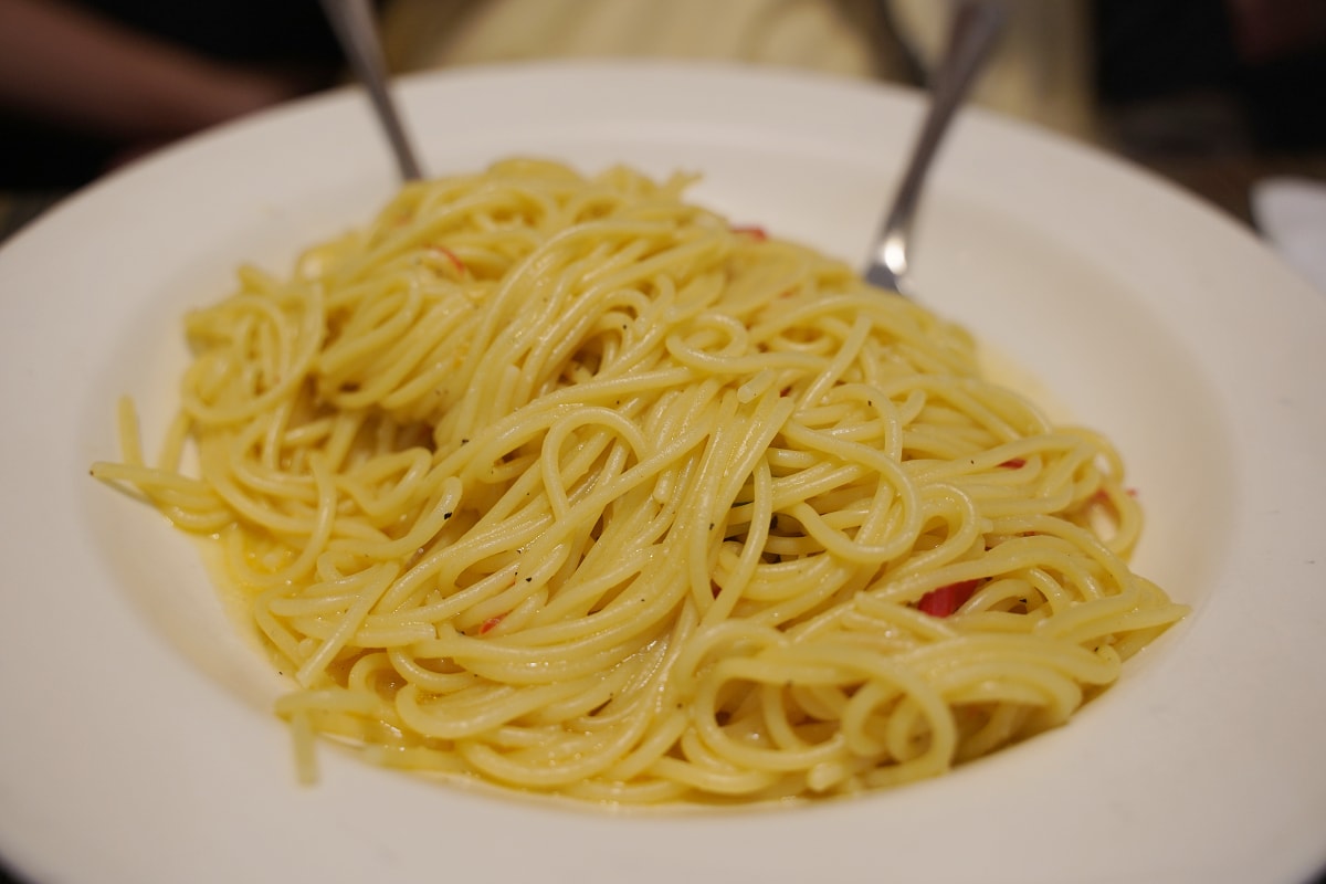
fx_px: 1179
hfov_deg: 58.7
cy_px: 442
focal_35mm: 32
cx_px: 663
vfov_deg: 41.1
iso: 640
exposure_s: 1/60
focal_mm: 32
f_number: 4
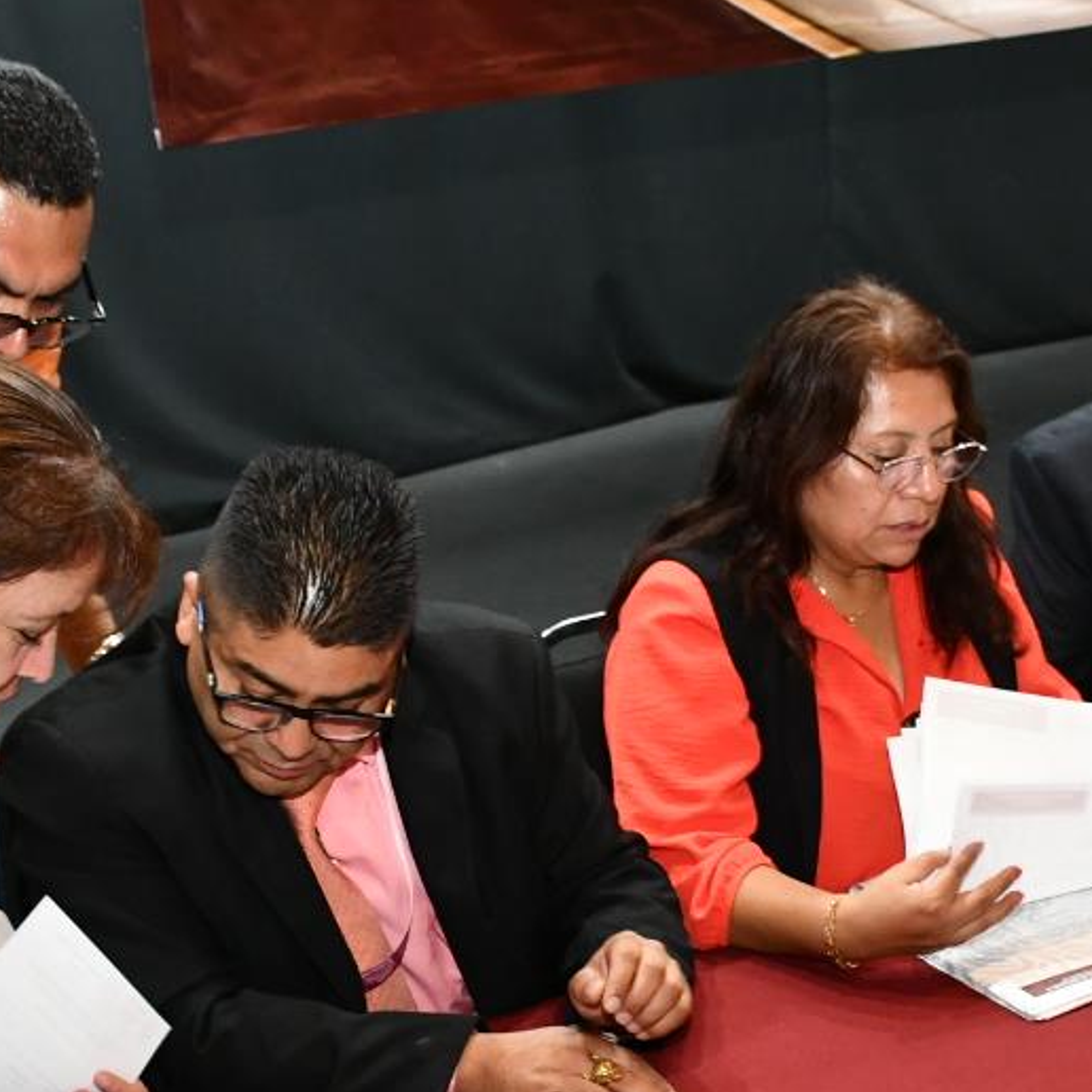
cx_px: 688
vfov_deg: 23.8
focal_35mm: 72
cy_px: 787
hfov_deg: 23.9
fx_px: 2570
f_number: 4
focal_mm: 18
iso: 1800
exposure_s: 1/60
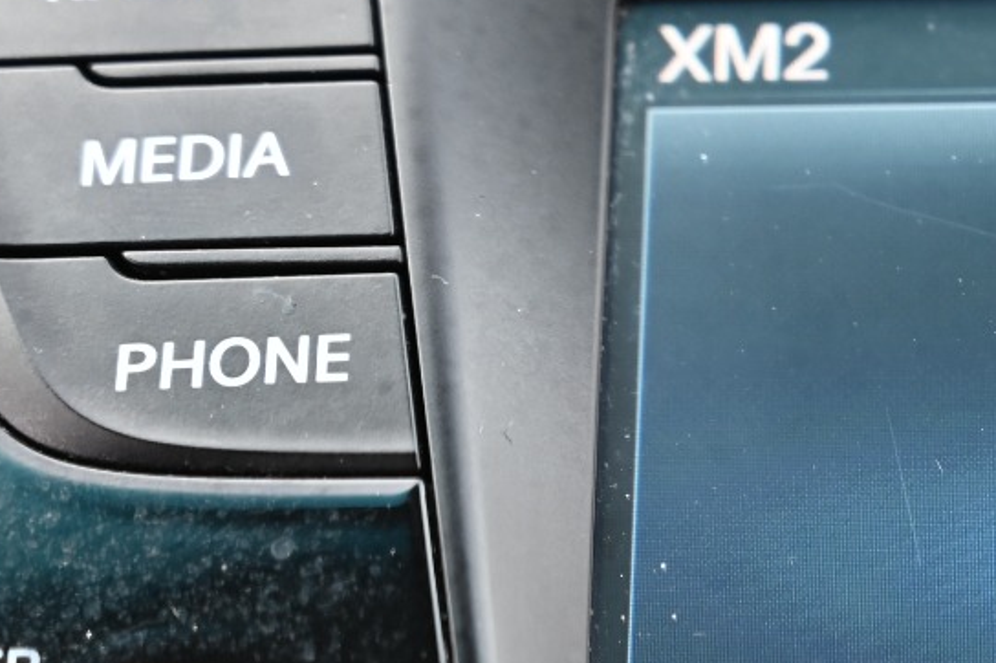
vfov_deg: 6.9
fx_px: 5530
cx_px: 1371
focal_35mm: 200
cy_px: 463
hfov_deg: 10.0
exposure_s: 1/125
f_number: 4
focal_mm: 67
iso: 720
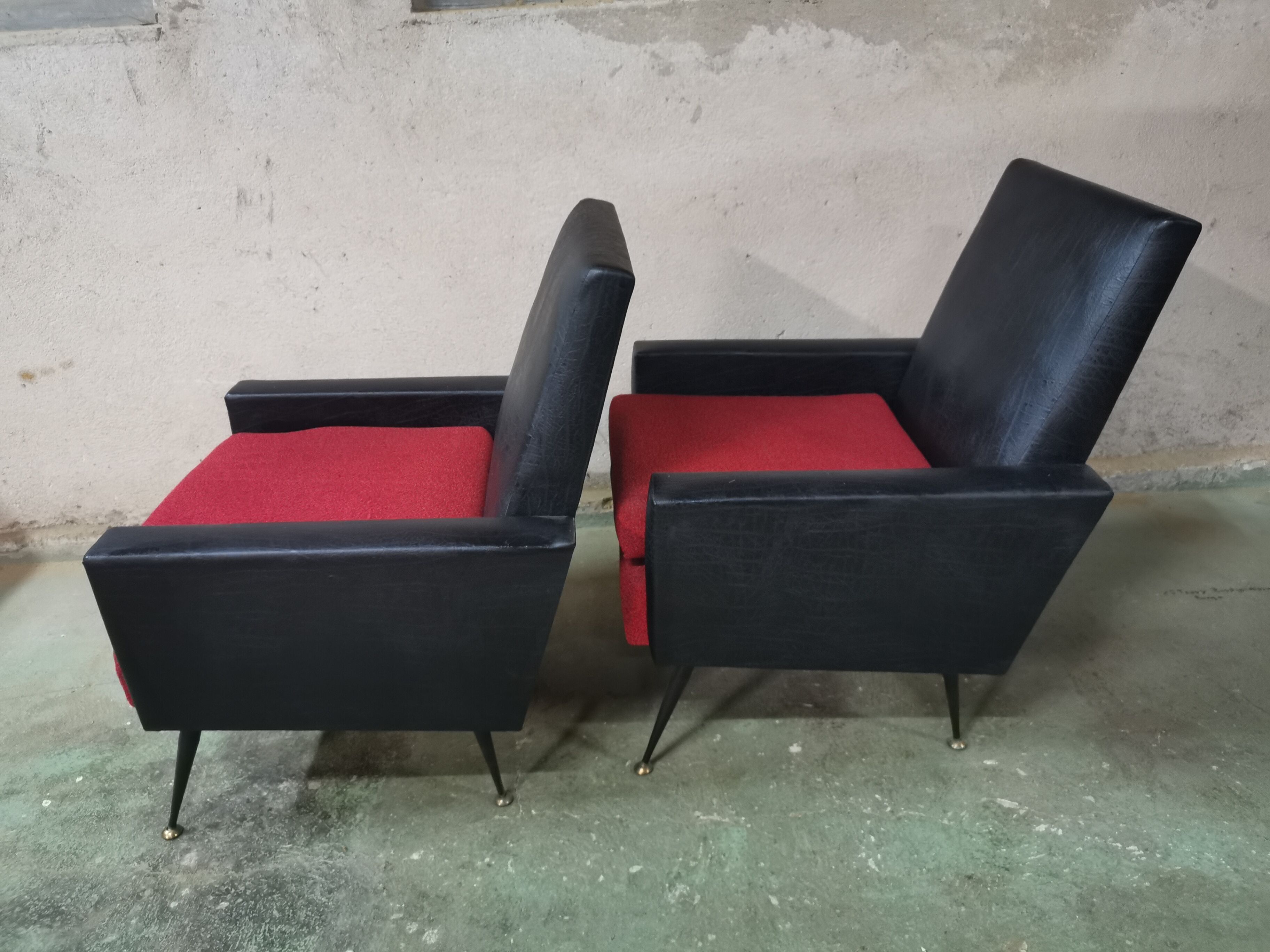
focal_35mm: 27
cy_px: 476
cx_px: 635
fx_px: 991
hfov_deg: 65.3
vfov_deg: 51.4
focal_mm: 5.58
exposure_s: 1/25
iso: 640
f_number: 1.8
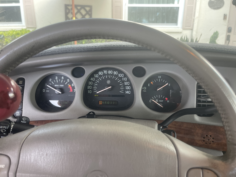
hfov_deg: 69.4
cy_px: 88
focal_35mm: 25
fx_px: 170
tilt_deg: -18.9
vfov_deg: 54.9
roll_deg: -0.4
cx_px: 118
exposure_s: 1/112
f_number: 1.6
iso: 125
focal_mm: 5.1
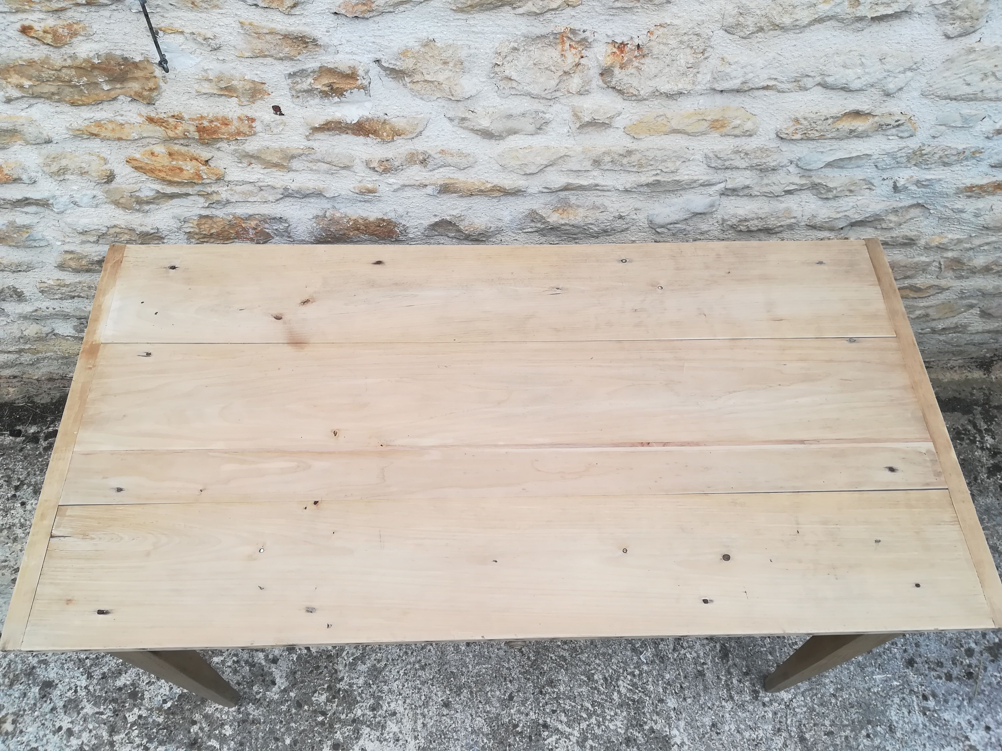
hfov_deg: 67.3
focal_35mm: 26
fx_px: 753
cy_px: 376
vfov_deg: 53.1
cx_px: 501
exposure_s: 1/229
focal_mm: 3.83
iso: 50
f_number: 2.2
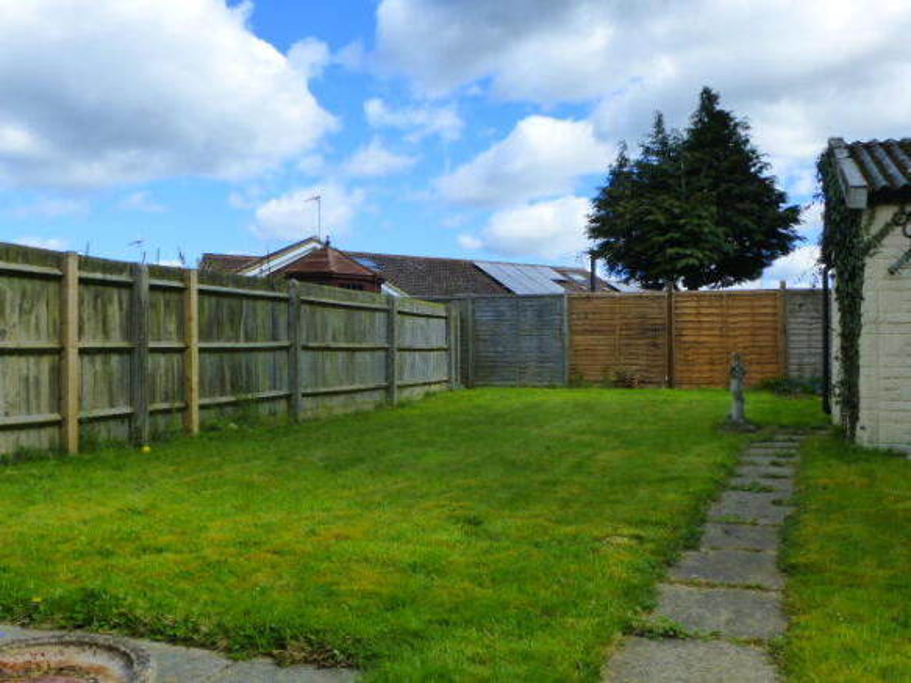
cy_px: 342
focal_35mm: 33
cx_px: 456
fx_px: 868
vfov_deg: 42.9
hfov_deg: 55.4
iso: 250
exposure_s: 1/800
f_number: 4
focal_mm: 5.9
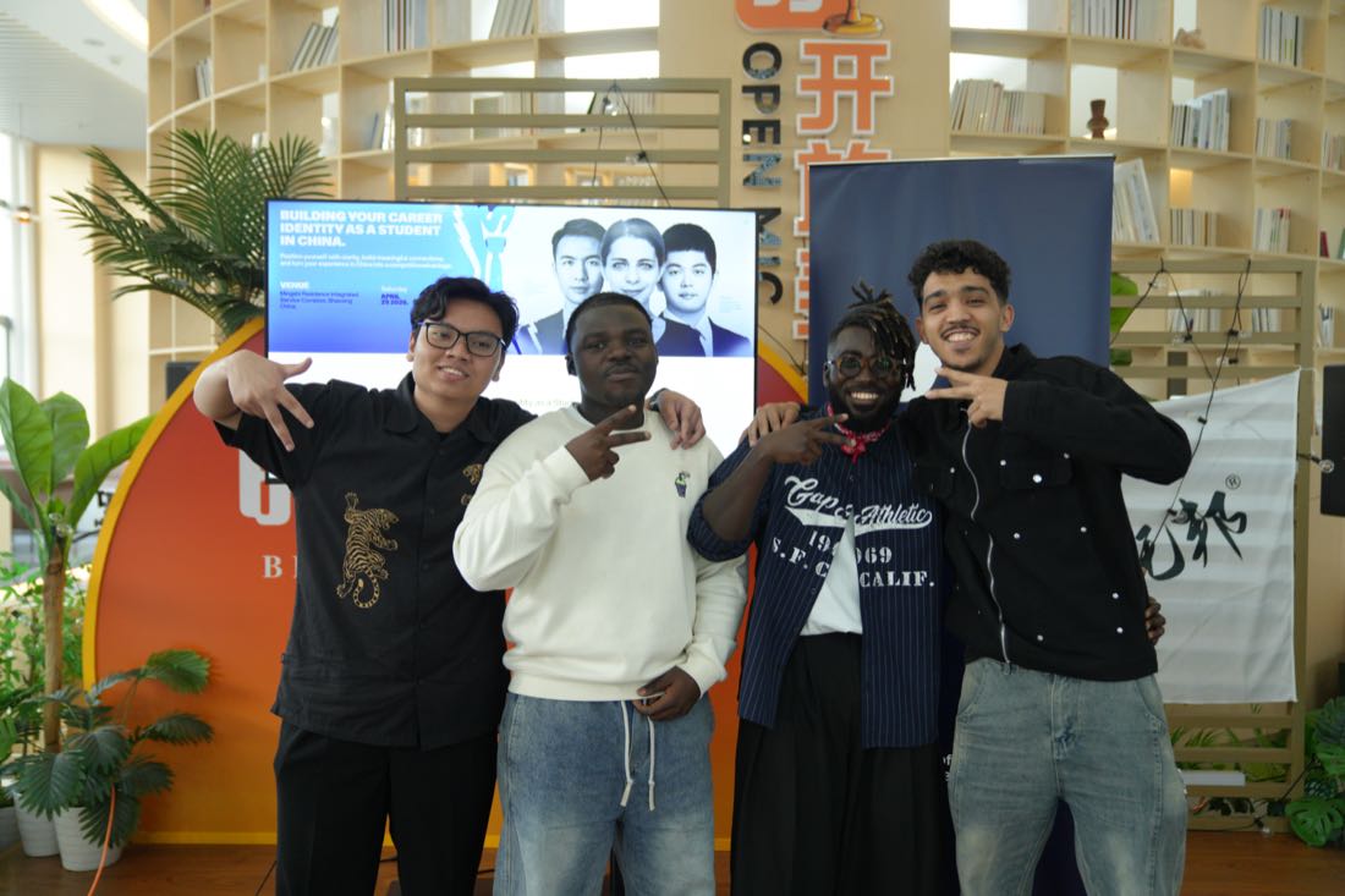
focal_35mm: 31
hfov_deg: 60.3
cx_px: 672
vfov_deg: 42.3
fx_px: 1158
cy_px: 448
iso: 1600
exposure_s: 1/200
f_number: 2.8
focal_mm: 31
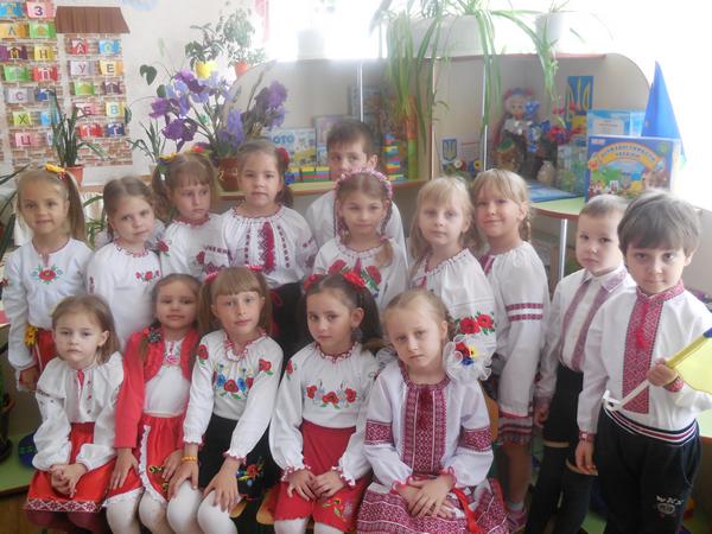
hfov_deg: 54.0
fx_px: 699
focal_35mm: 34
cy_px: 267
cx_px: 356
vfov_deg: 41.8
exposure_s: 1/30
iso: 500
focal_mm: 6.1
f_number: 3.4
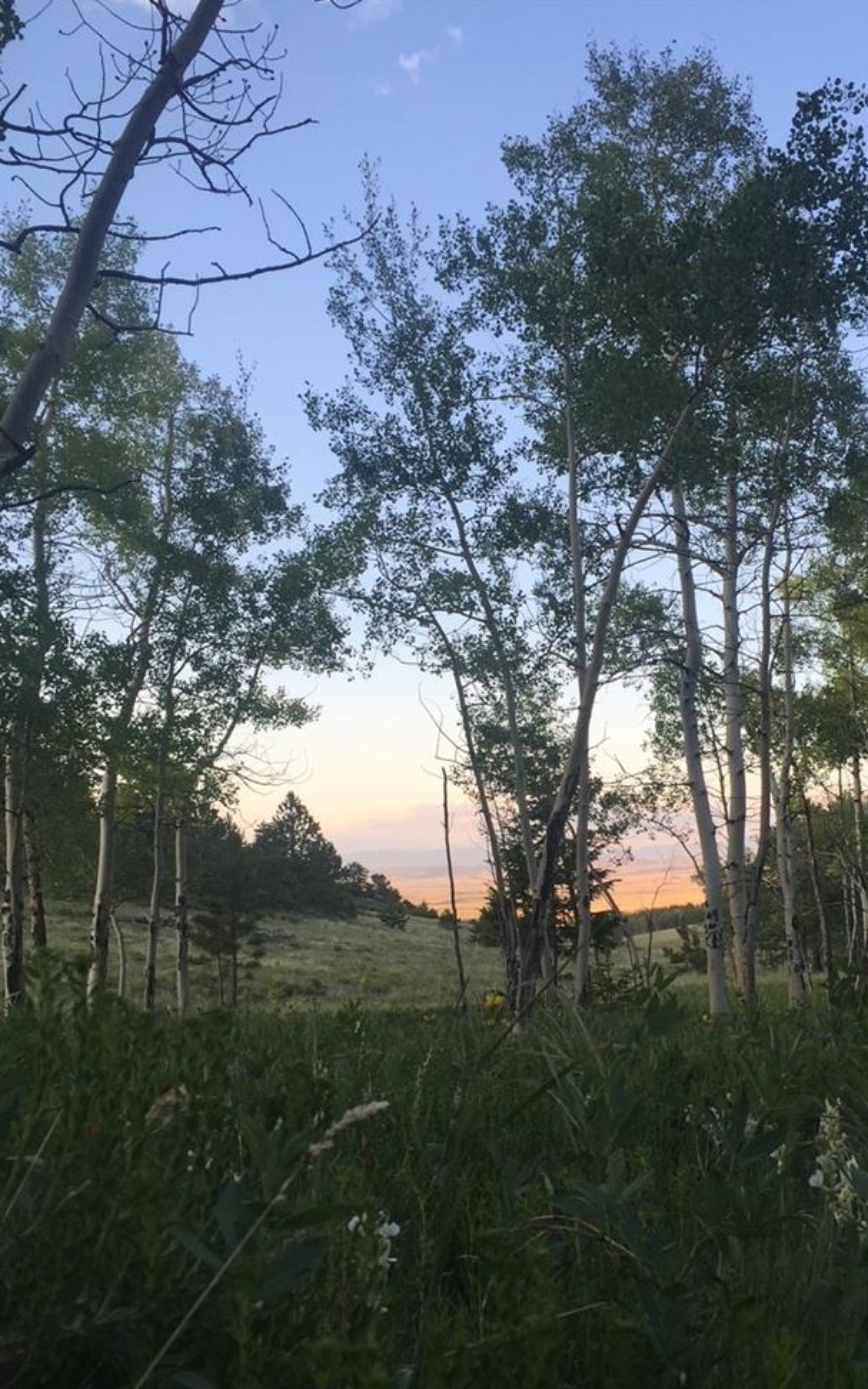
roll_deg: +2.1
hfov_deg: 33.3
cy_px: 854
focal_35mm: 38
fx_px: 1438
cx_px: 588
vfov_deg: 51.1
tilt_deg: -0.2
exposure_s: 1/176
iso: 32
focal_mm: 4.15
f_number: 2.2
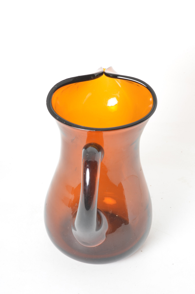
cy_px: 147
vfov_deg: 27.0
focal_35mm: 75
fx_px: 612
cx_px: 98
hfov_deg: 18.1
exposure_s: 1/125
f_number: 11
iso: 100
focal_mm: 50
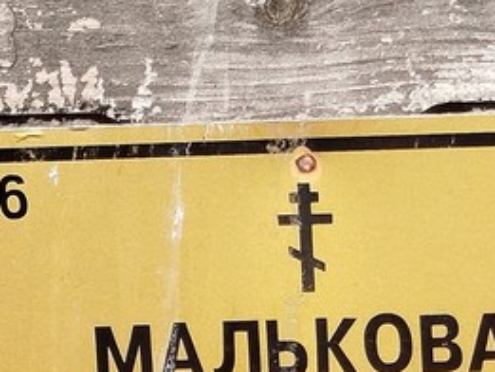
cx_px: 341
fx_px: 1359
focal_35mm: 95
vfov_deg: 14.9
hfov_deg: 20.5
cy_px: 480
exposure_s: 1/696
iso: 50
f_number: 1.7
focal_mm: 5.31
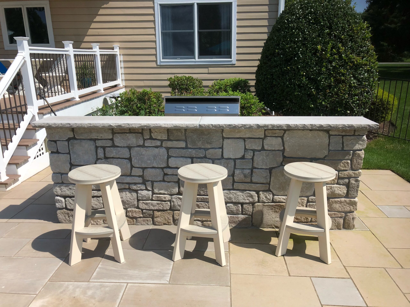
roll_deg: +1.8
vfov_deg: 49.7
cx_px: 205
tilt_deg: -16.4
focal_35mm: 28
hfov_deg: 63.4
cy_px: 154
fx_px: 332
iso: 20
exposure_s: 1/2183
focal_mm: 3.99
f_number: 1.8
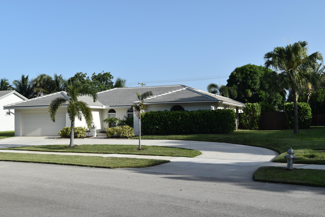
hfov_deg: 46.4
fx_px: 379
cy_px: 108
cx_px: 162
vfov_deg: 31.9
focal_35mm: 42
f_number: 9
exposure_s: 1/320
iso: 200
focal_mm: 28
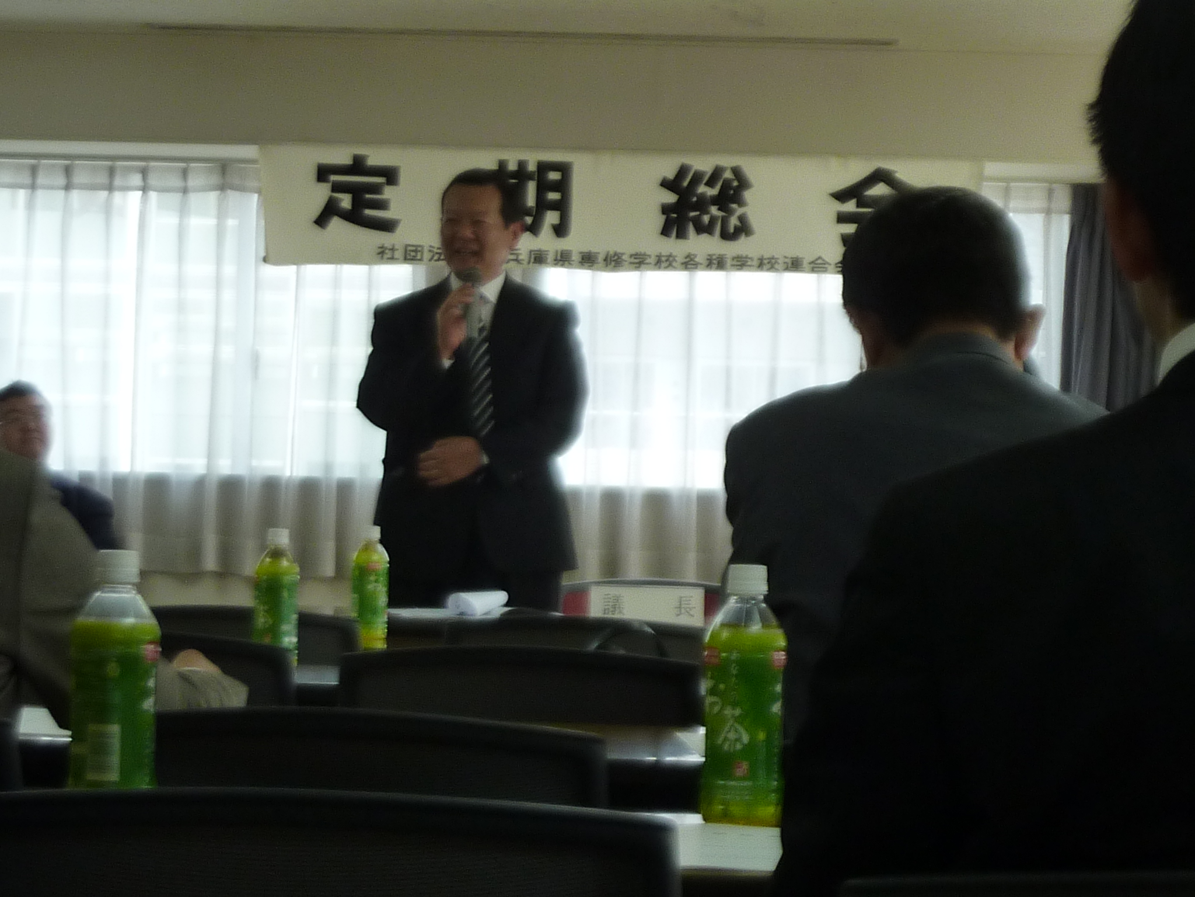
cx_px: 598
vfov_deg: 18.4
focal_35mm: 80
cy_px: 448
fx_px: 2762
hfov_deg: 24.4
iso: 125
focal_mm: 7.3
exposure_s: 1/60
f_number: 3.7
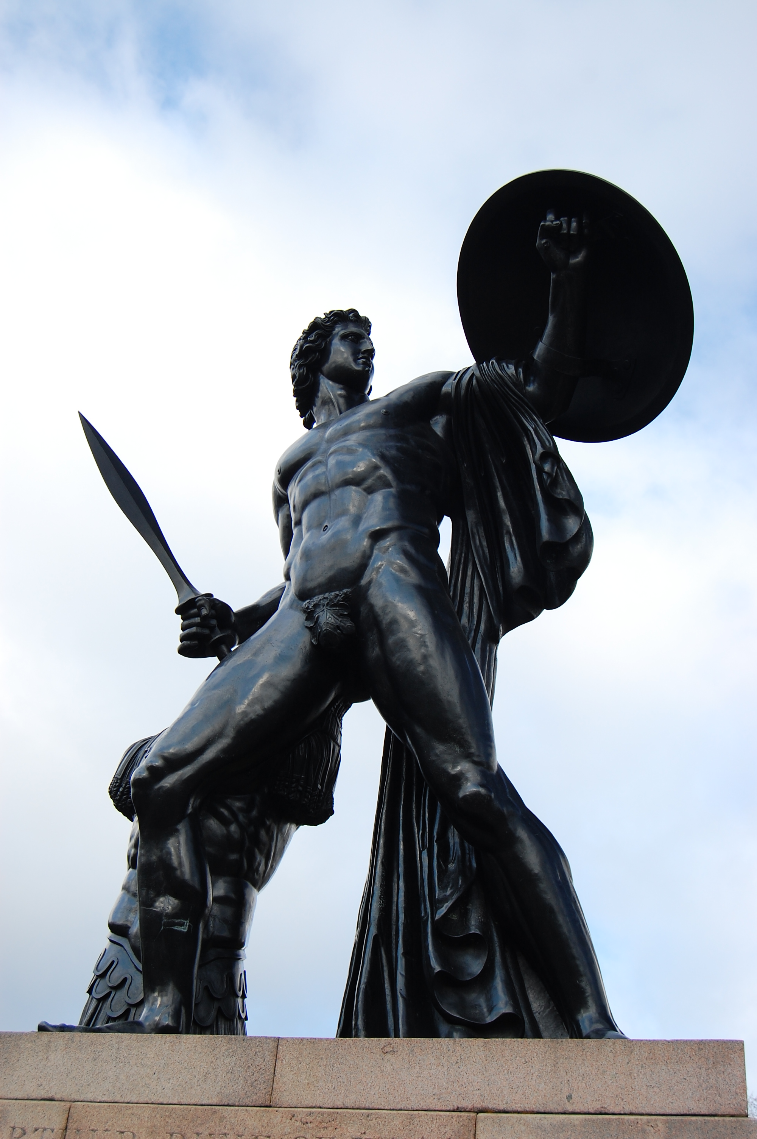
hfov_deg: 29.8
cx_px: 378
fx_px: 1422
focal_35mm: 45
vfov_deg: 43.6
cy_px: 570
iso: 200
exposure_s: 1/125
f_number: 5.6
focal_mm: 30
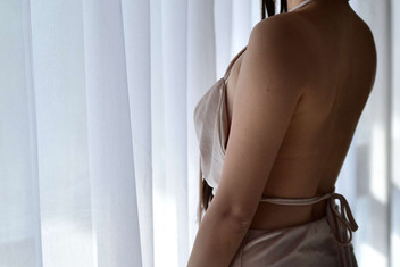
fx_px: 1011
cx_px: 265
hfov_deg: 22.3
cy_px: 65
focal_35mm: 91
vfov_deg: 15.0
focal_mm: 50
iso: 250
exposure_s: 1/800
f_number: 1.8
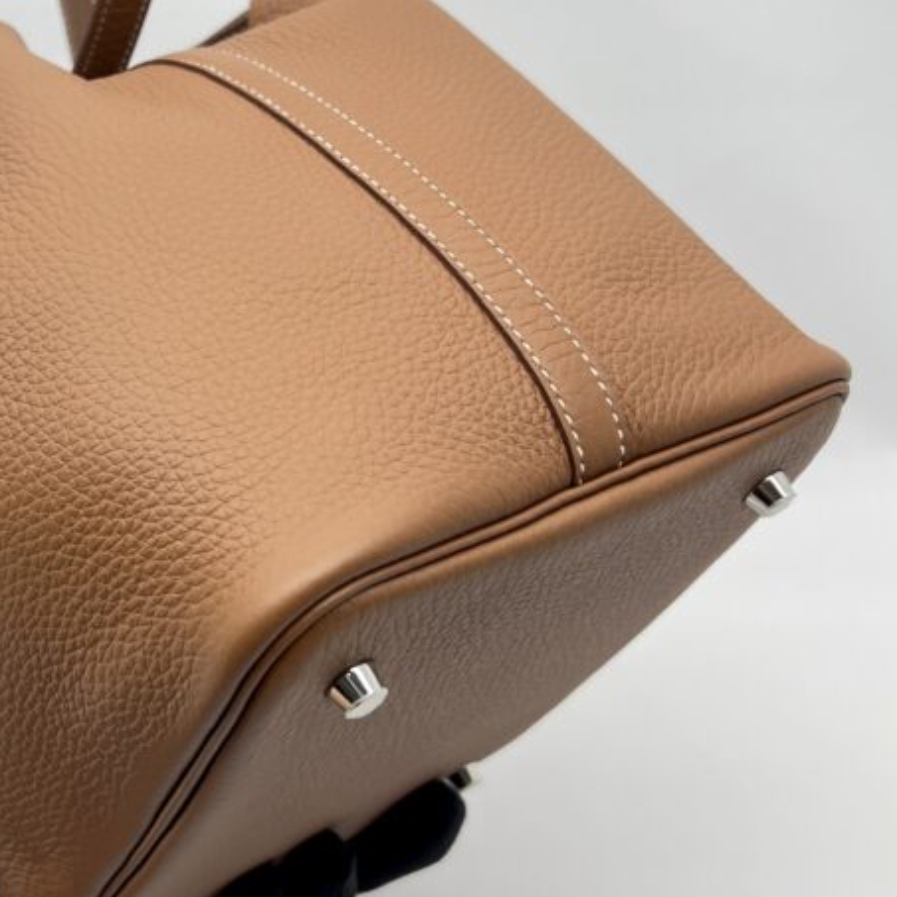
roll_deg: +2.2
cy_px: 410
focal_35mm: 52
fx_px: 1524
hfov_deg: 31.9
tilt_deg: -29.3
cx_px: 184
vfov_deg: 32.8
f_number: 1.5
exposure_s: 1/100
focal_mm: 5.7
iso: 40
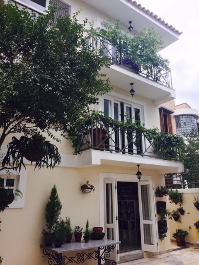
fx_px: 222
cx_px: 100
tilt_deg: +16.7
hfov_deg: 48.2
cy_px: 132
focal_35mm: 29
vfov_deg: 61.7
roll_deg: +0.3
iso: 32
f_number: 2.2
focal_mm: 4.15
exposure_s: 1/824
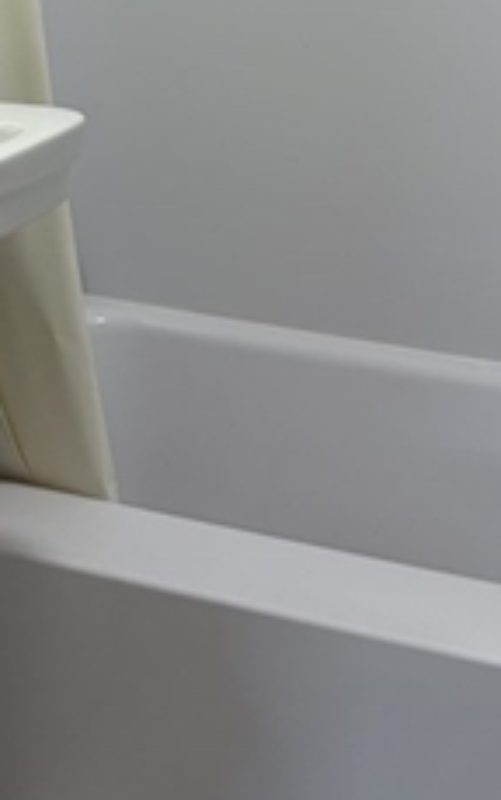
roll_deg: +0.6
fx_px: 2007
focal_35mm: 92
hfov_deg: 14.1
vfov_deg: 21.4
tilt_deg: -7.9
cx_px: 35
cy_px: -73
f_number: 1.6
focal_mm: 5.96
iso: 125
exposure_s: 1/120
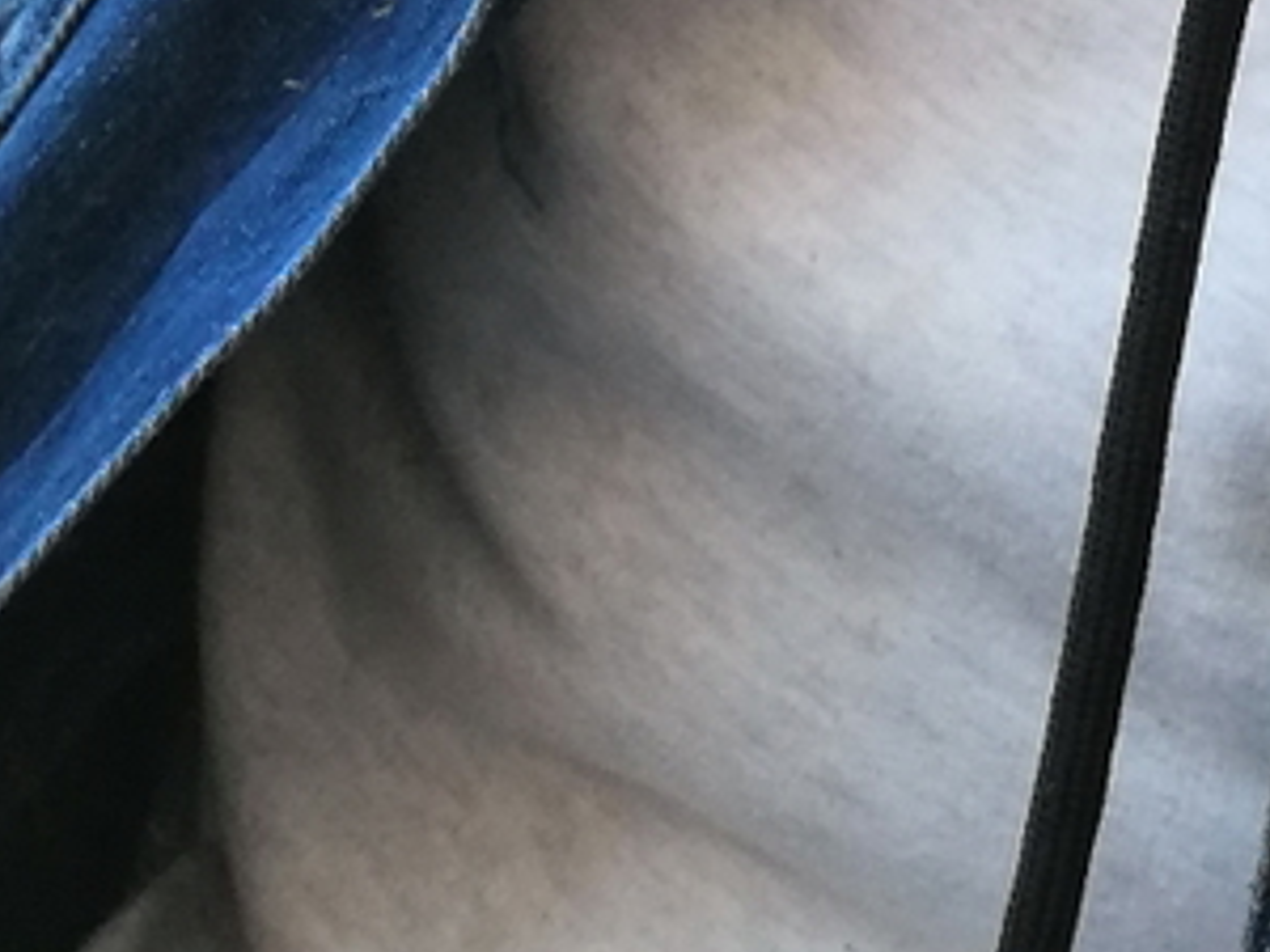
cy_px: -1405
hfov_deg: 14.6
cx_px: 1952
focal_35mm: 125
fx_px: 4586
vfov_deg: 10.2
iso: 64
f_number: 2
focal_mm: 3.81
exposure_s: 1/100
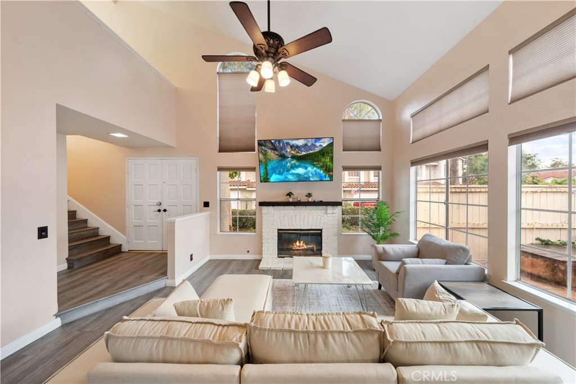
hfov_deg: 112.6
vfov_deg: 90.0
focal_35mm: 12
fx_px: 192
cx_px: 288
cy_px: 192
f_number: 8
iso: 800
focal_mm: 12
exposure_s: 1/8
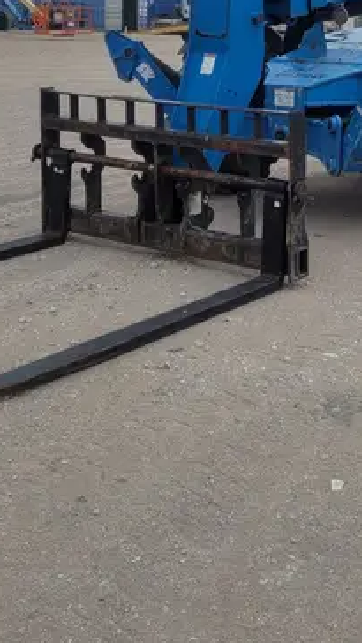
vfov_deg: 34.7
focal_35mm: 57
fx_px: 972
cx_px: 320
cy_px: 75
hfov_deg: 20.7
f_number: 1.8
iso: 40
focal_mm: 5.4
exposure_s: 1/1033
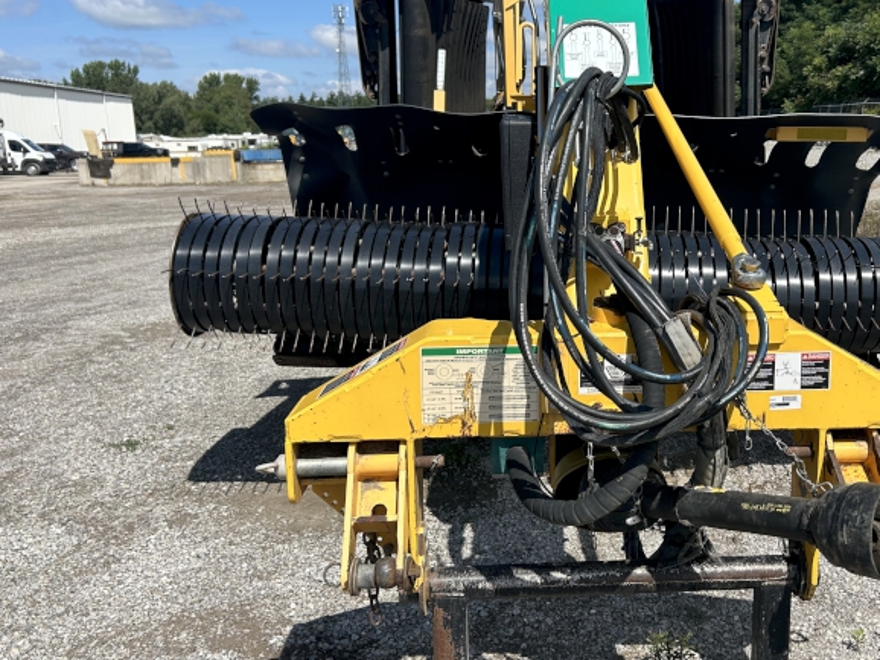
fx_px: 915
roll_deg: +1.5
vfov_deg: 39.6
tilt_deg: -10.6
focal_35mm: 36
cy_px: 320
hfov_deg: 50.5
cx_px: 585
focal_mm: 5.7
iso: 50
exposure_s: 1/4831
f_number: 1.5
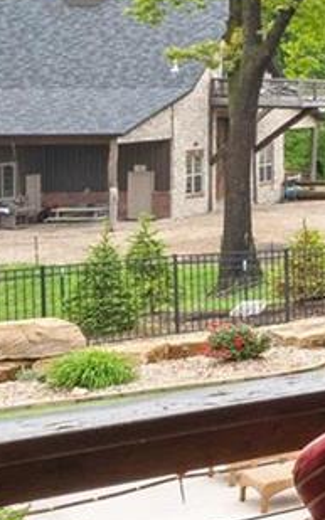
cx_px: 1174
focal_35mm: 95
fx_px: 1347
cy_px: 91
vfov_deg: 21.5
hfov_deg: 8.9
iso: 400
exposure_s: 1/50
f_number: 10
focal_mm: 9
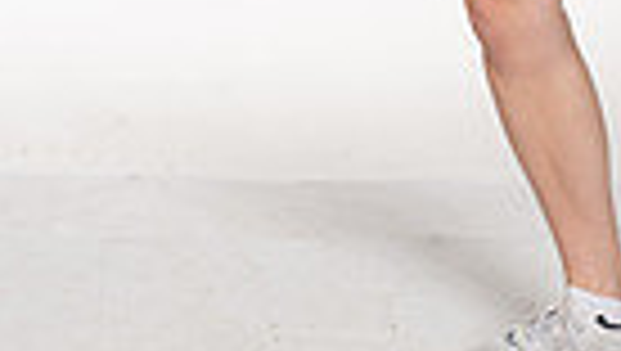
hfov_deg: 11.4
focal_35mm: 188
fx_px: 3099
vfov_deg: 6.2
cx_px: 306
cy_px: -536
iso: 200
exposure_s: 1/500
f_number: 7.1
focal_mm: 55
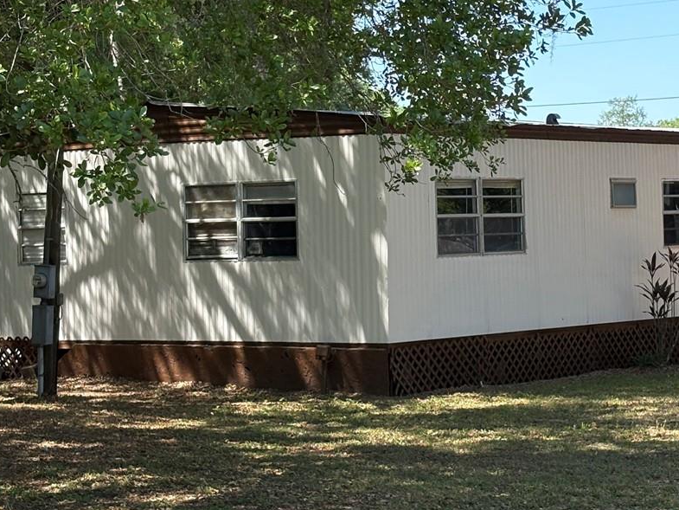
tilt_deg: +0.9
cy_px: 201
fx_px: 2080
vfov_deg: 14.0
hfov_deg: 18.5
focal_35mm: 106
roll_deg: +1.2
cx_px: 487
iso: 50
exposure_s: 1/1117
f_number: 1.6
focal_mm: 5.96
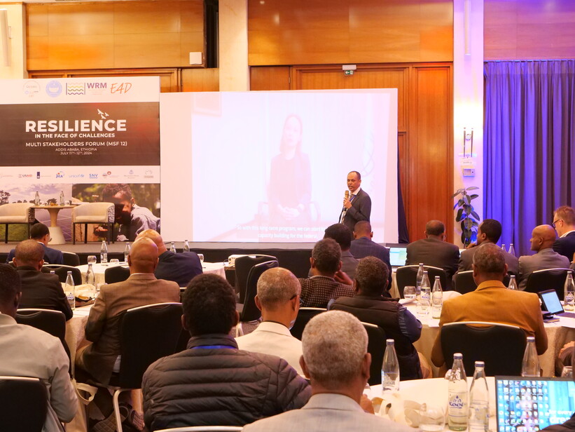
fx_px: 964
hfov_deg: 33.2
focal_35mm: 58
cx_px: 288
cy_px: 216
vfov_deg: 25.2
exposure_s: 1/20
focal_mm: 29
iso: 3200
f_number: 5.6
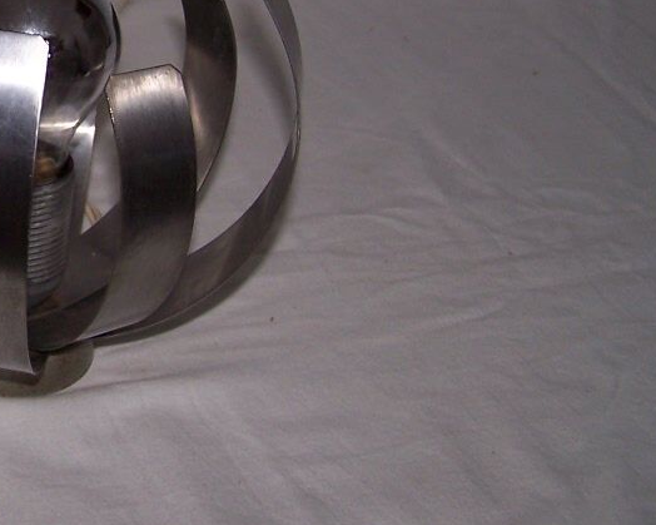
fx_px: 1650
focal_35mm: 85
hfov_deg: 21.3
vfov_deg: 17.9
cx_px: -69
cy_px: 79
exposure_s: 1/60
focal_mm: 6.3
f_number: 2.8
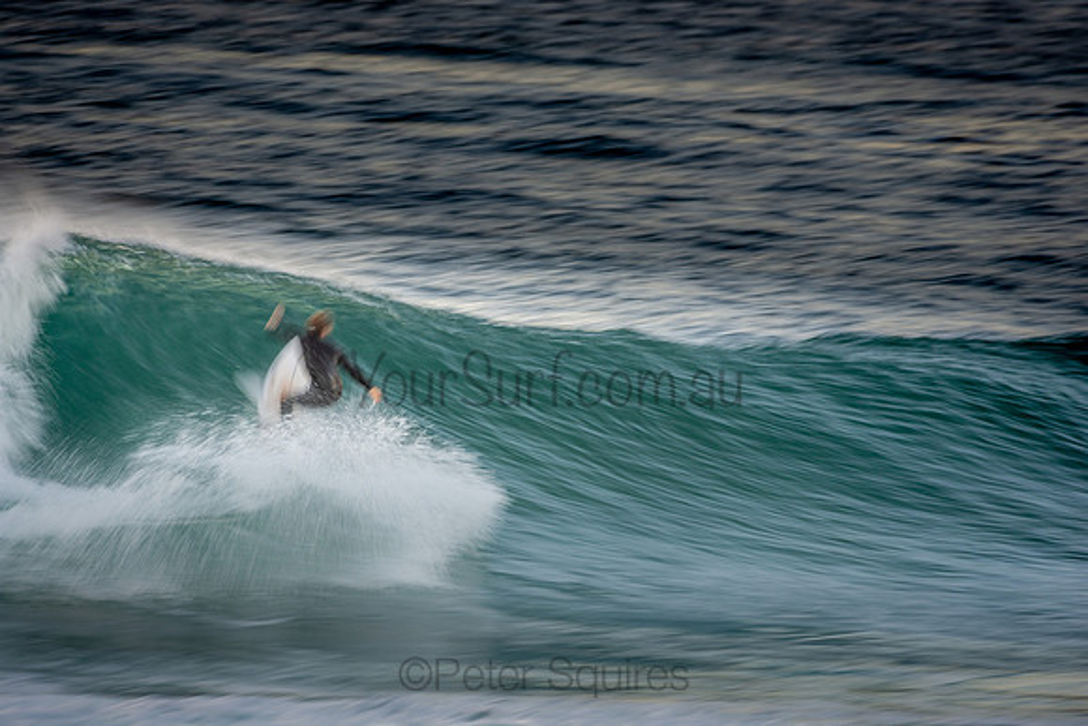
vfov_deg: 1.8
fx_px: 22671
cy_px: 363
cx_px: 544
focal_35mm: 750
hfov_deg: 2.7
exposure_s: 1/20
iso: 100
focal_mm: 500
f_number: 8
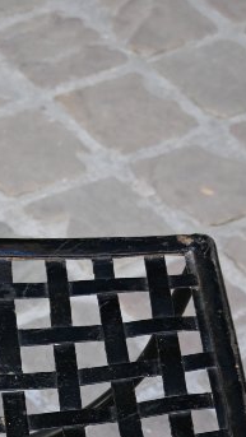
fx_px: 1403
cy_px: 741
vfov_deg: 15.6
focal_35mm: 121
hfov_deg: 9.8
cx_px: -88
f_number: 4
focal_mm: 22
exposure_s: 1/250
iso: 360
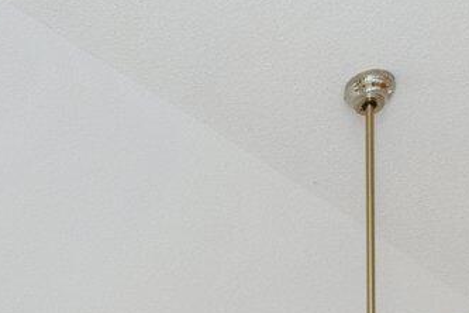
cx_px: 24
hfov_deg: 22.9
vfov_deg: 11.5
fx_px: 1120
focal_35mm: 86
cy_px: 863
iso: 640
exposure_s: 1/60
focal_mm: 14
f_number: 7.1
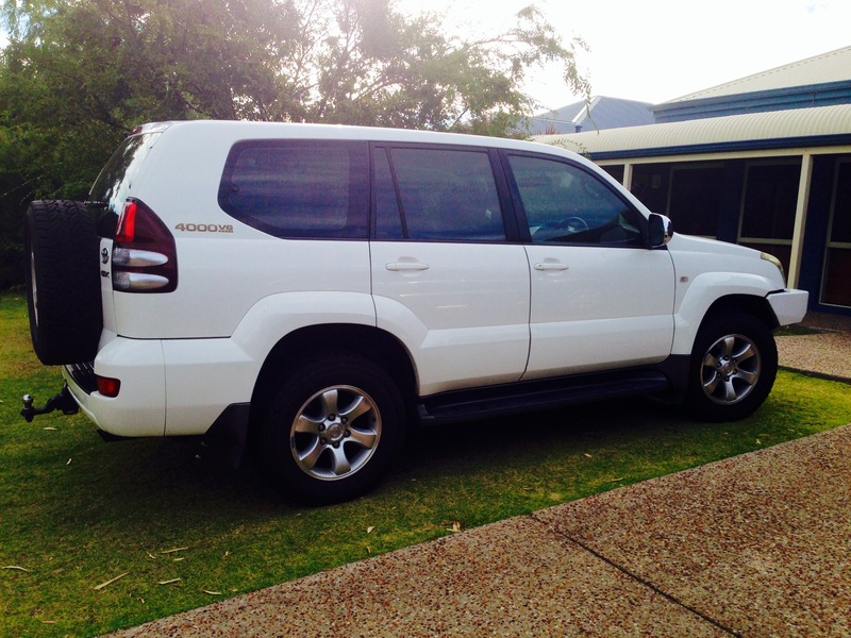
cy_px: 319
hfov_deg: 55.4
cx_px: 426
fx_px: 811
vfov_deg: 42.9
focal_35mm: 33
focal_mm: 4.12
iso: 50
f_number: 2.4
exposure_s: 1/686
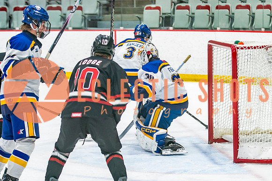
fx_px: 1305
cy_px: 128
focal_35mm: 173
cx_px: 155
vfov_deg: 7.9
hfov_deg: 11.9
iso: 800
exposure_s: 1/640
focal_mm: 102
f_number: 3.2
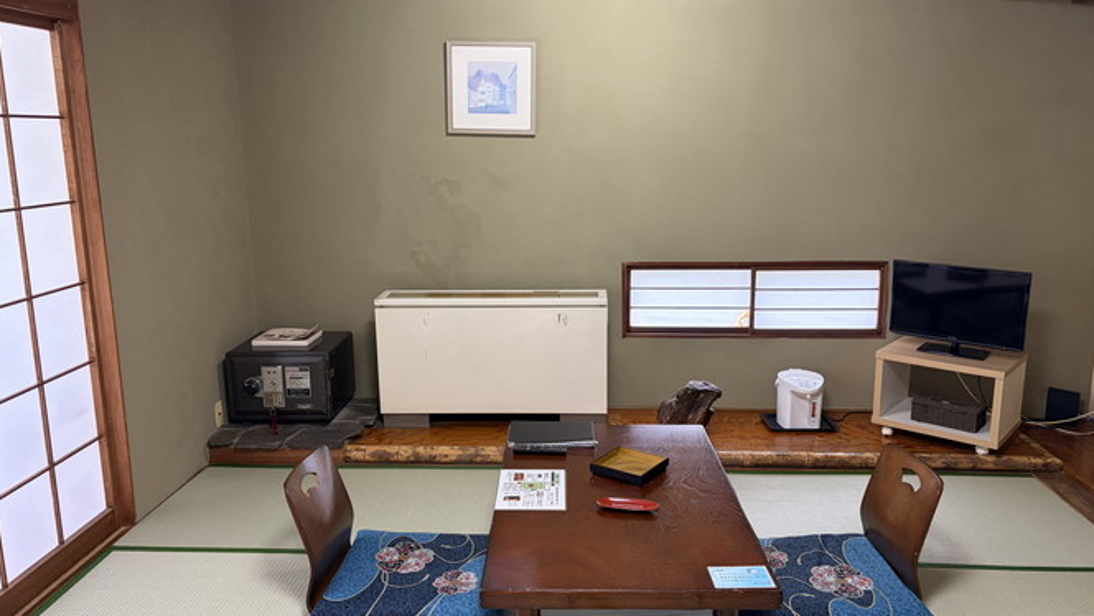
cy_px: 306
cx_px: 555
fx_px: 842
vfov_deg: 40.2
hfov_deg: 66.0
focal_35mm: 29
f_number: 1.6
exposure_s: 1/50
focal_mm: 5.96
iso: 160
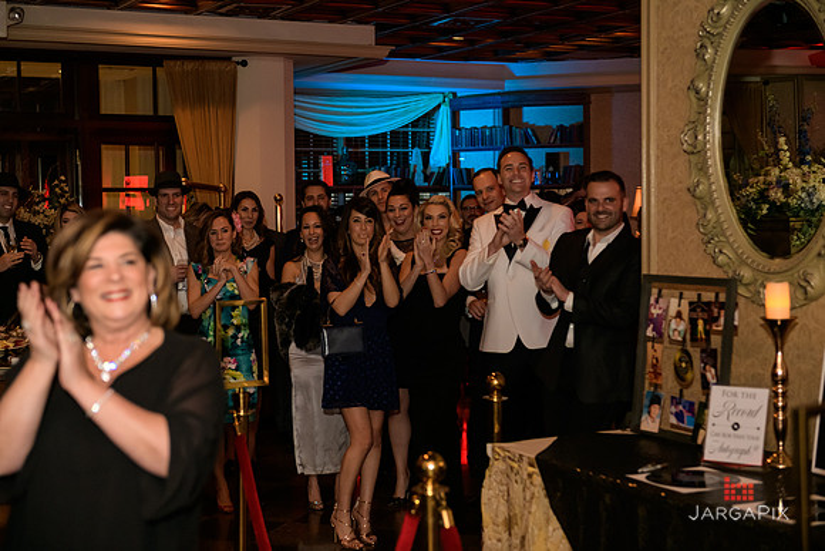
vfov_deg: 22.6
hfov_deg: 33.4
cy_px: 276
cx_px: 412
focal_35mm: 60
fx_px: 1375
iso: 1600
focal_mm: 60
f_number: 3.2
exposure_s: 1/125
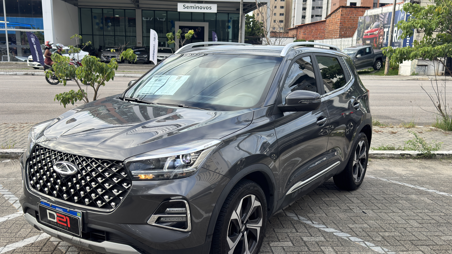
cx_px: 223
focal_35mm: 39
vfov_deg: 30.3
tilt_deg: -12.4
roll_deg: -0.7
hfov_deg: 51.6
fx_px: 467
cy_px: 152
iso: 100
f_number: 1.78
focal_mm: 6.76
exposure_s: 1/450
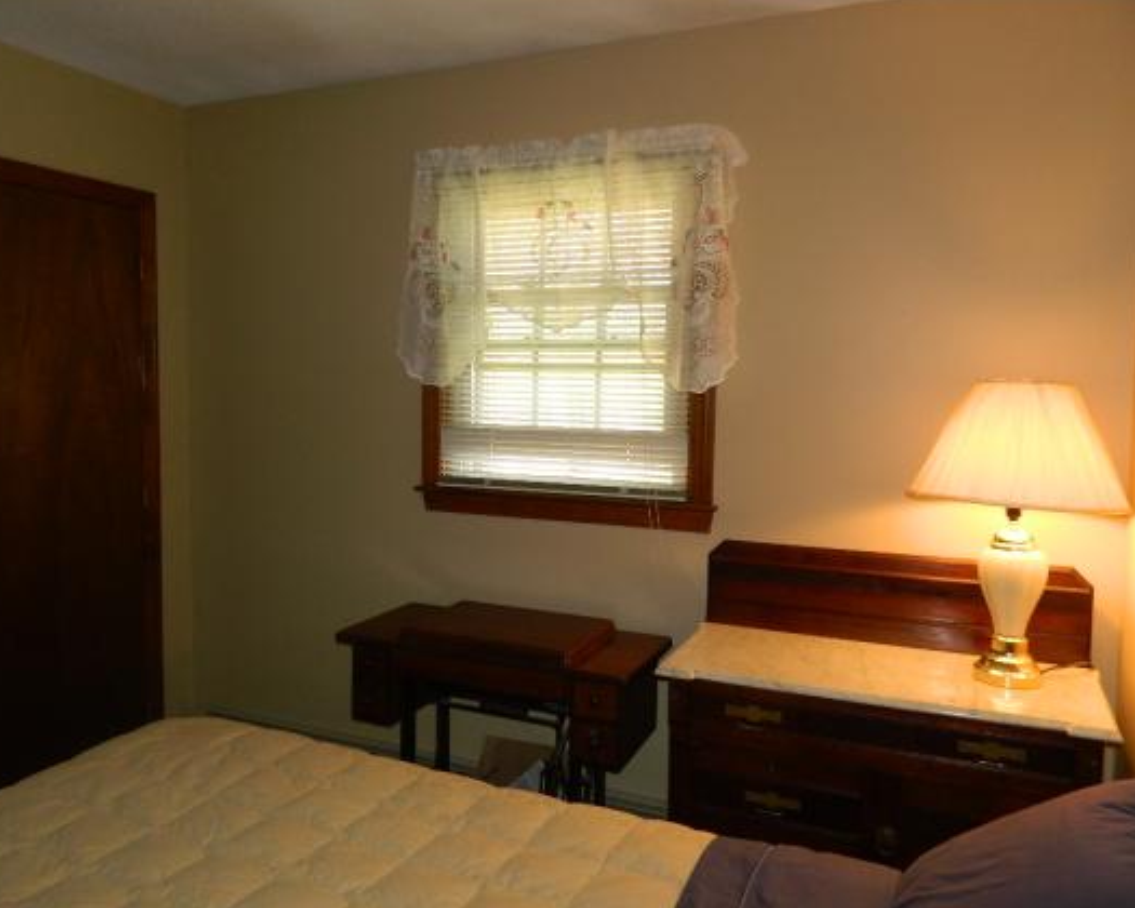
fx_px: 907
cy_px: 448
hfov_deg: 64.0
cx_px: 525
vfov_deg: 53.2
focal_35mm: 27
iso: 160
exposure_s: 1/30
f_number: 3.1
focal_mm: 4.5
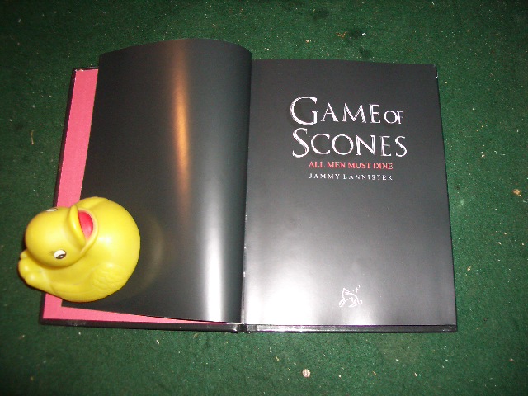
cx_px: 264
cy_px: 198
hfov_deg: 52.6
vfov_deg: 40.7
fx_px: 534
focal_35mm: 35
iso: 200
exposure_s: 1/60
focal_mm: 5.8
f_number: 2.6
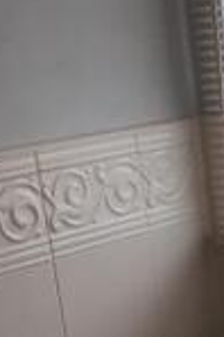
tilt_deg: -16.7
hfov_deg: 10.7
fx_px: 1104
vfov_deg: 17.0
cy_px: 338
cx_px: 427
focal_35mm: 118
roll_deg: +3.6
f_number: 2.2
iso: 25
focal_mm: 4.15
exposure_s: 1/125
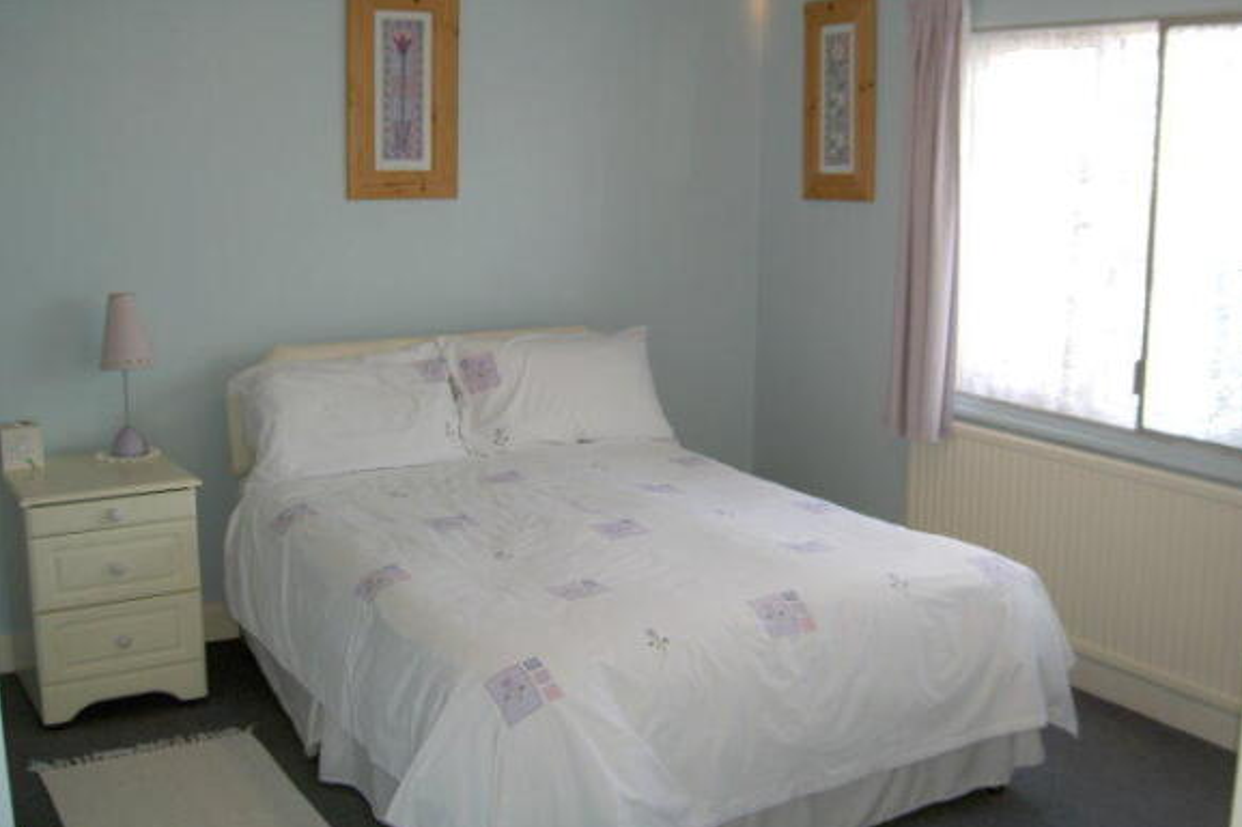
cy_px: 434
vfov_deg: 32.6
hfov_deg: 47.4
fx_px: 1414
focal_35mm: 41
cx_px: 625
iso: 50
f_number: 2.8
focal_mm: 8
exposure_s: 1/60
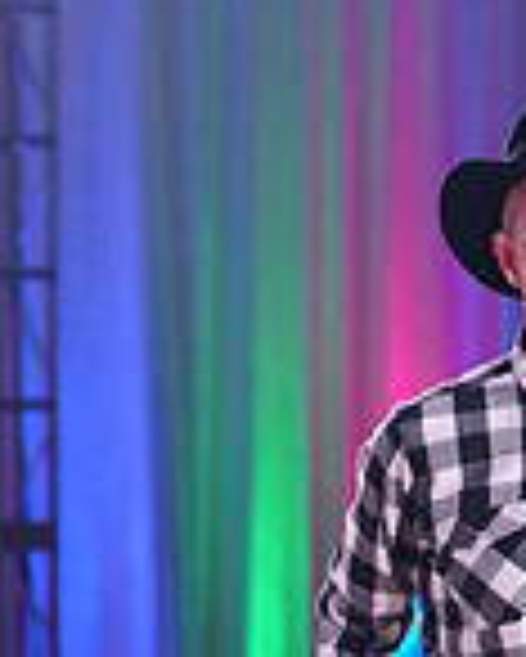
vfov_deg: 6.8
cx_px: 722
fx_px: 5443
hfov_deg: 5.5
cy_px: 850
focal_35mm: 280
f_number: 2.8
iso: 2000
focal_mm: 75
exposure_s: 1/500
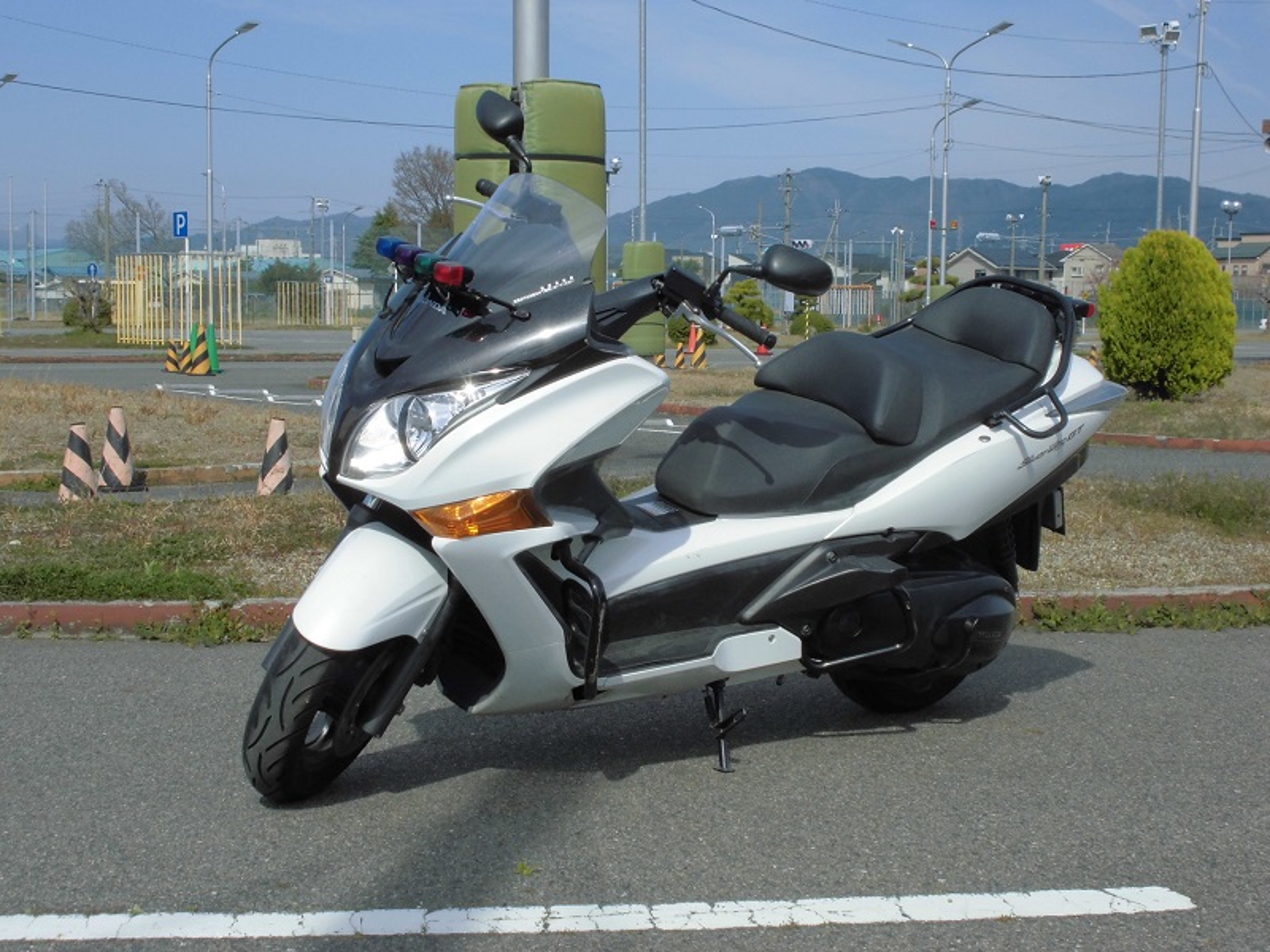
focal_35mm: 56
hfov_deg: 34.3
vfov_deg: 26.1
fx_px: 2055
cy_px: 476
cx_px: 635
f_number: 5.2
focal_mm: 10.1
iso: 100
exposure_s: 1/500
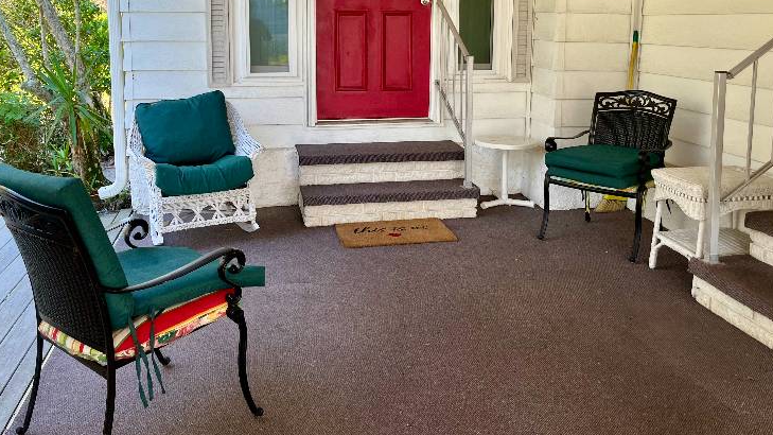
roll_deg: +0.5
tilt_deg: -8.6
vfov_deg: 35.0
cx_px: 371
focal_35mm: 33
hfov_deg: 59.5
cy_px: 117
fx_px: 676
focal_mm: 5.1
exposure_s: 1/122
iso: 32
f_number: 1.6
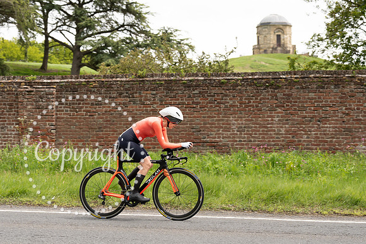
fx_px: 812
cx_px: 163
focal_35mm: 80
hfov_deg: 25.4
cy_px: 124
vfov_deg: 17.1
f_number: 4.5
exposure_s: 1/1000
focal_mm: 70
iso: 400
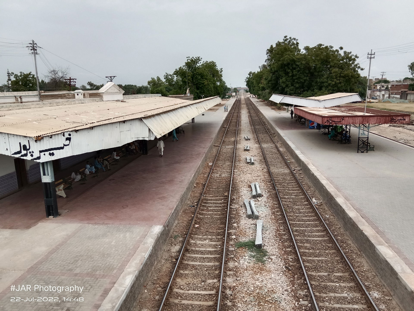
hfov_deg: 65.3
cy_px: 156
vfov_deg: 51.4
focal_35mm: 27
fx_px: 323
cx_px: 207
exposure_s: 1/505
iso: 101
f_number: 2.2
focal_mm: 3.65
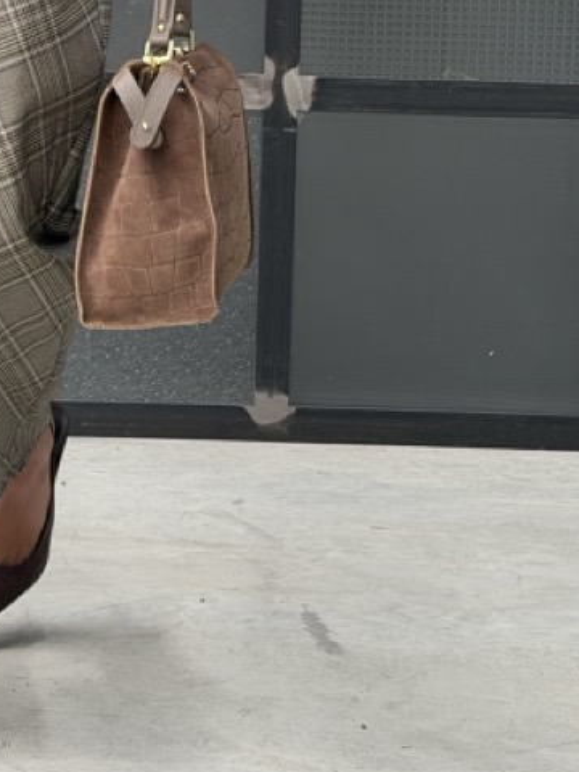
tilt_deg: -3.0
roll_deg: -1.3
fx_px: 2855
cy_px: -40
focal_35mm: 128
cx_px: -151
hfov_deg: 11.3
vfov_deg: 15.1
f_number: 1.78
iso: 160
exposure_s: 1/60
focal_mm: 6.76
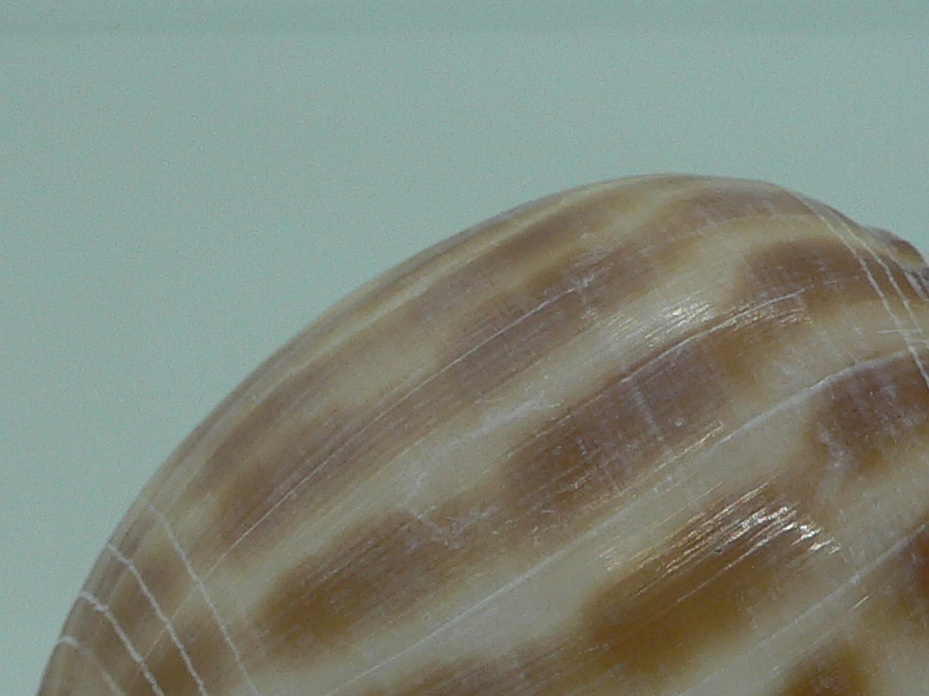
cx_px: 615
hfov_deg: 21.2
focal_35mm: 92
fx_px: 2469
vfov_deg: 15.7
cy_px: 731
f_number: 2.8
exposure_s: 1/60
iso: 80
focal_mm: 4.6
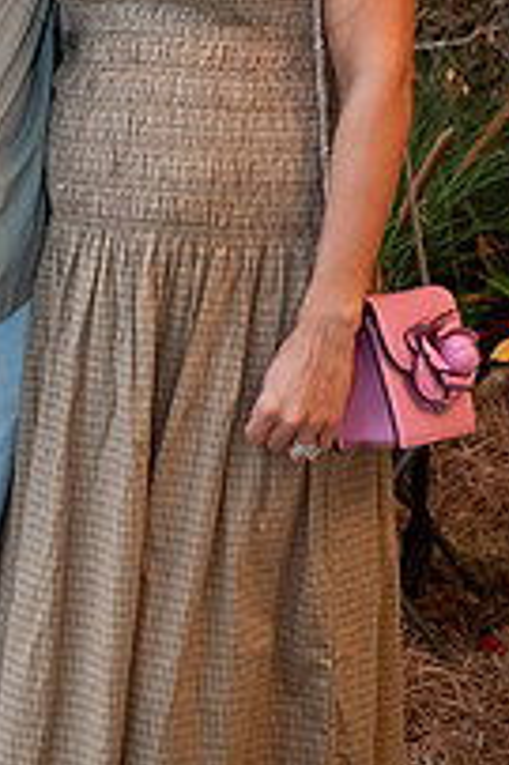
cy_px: -64
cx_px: 75
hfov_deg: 11.0
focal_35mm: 124
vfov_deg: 16.1
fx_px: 2634
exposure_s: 1/100
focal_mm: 56
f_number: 5
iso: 3200
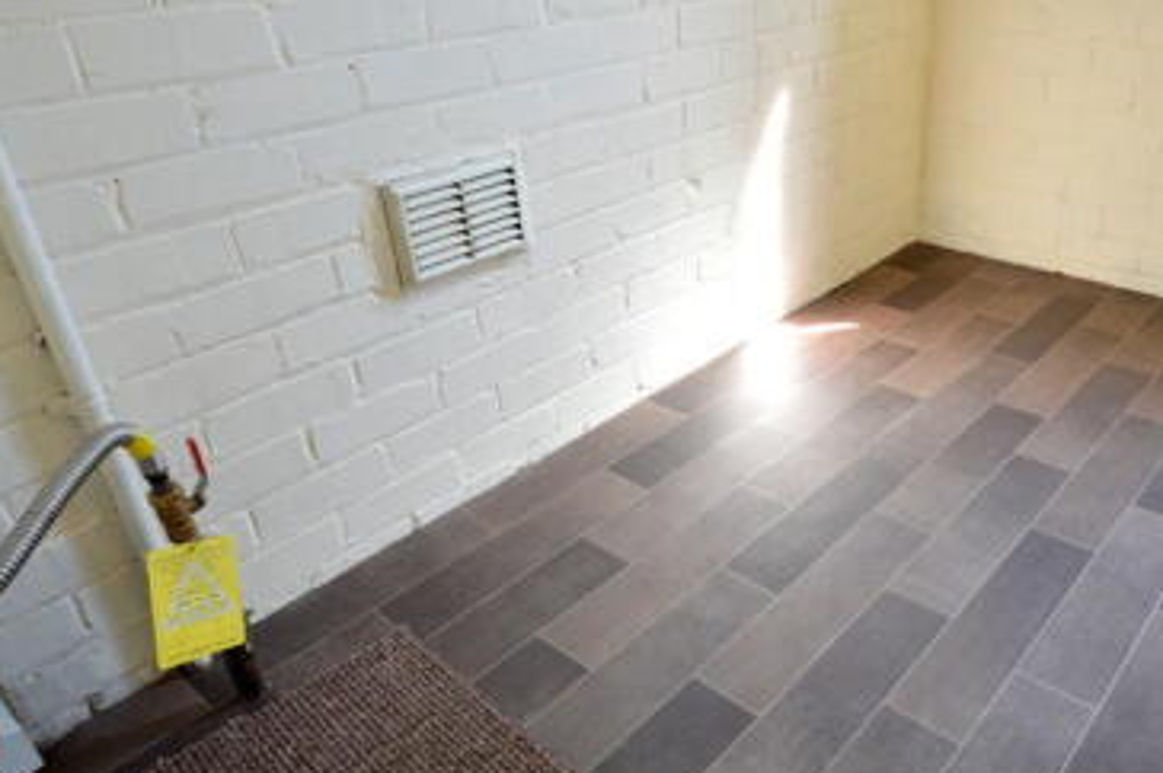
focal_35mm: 27
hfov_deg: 65.5
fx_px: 871
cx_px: 783
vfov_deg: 47.8
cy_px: 364
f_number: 4
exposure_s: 1/60
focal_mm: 10
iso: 400
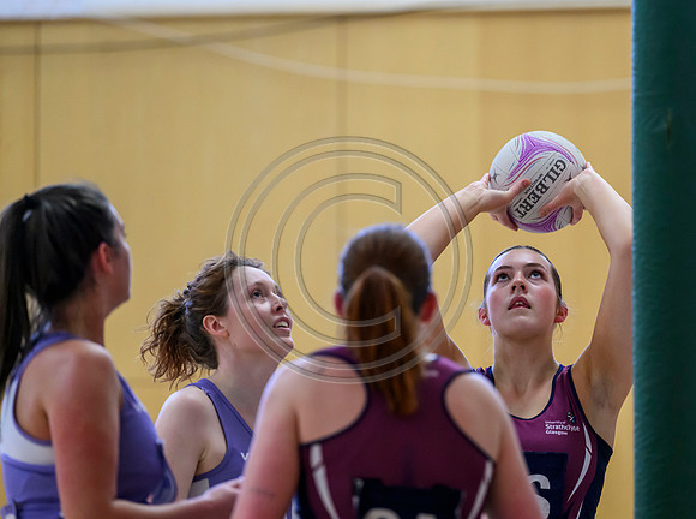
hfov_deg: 7.9
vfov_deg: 5.9
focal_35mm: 250
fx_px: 5024
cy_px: 233
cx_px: 437
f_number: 3.2
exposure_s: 1/1000
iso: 3200
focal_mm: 200
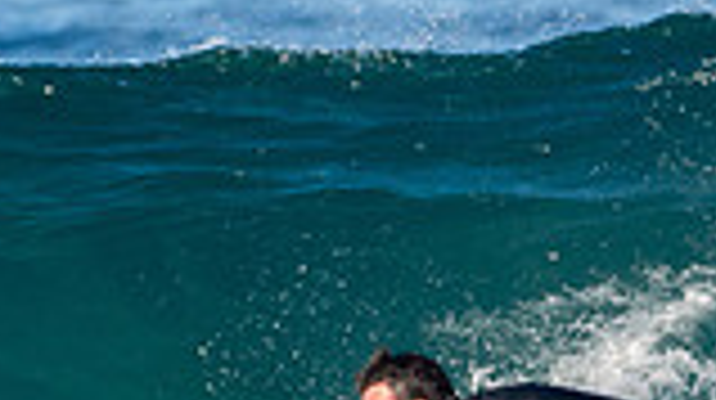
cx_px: 405
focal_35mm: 2871
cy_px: 452
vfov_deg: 0.4
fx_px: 54443
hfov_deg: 0.8
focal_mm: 500
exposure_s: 1/1250
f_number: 5.6
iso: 360
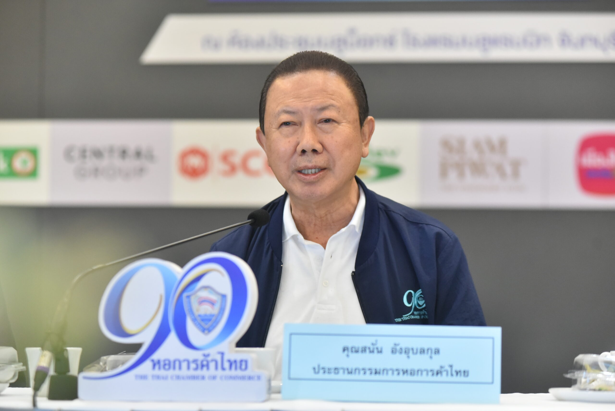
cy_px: 206
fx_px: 1794
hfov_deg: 19.4
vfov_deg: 13.1
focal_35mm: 105
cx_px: 308
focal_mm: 105
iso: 4000
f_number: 3.2
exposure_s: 1/200
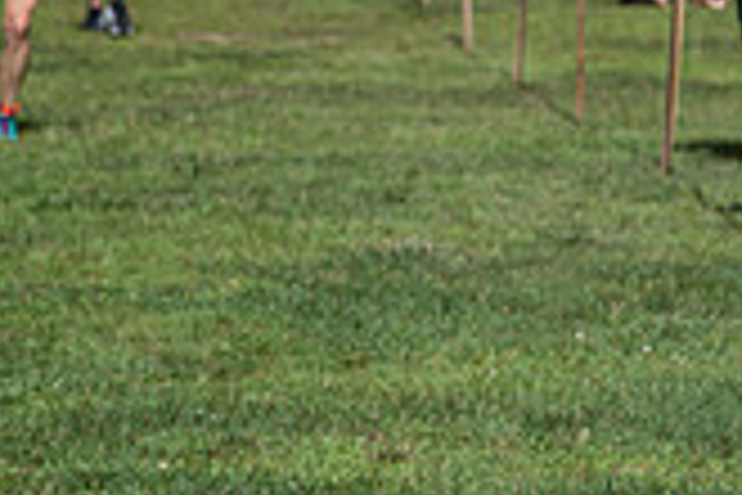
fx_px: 9398
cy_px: 241
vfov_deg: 3.0
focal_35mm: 456
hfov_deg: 4.5
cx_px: 45
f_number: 6.3
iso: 200
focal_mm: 130
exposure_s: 1/1250
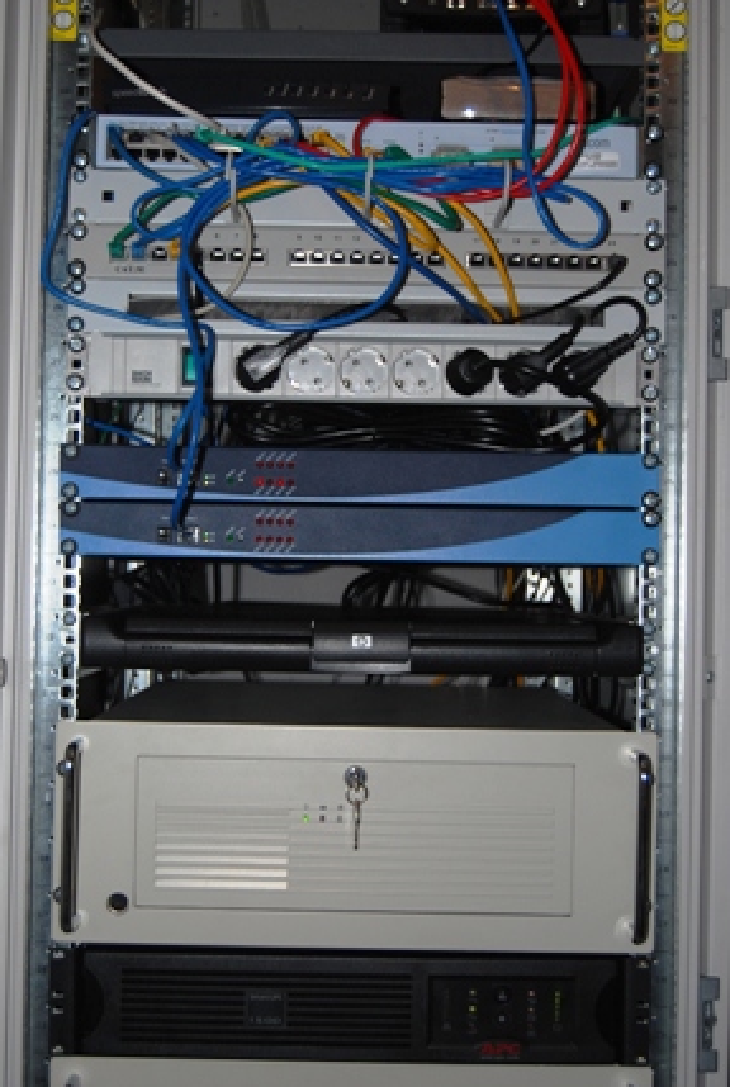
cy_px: 531
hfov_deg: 27.1
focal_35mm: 50
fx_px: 1513
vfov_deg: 39.5
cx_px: 355
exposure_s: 1/60
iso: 200
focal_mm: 32
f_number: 4.5
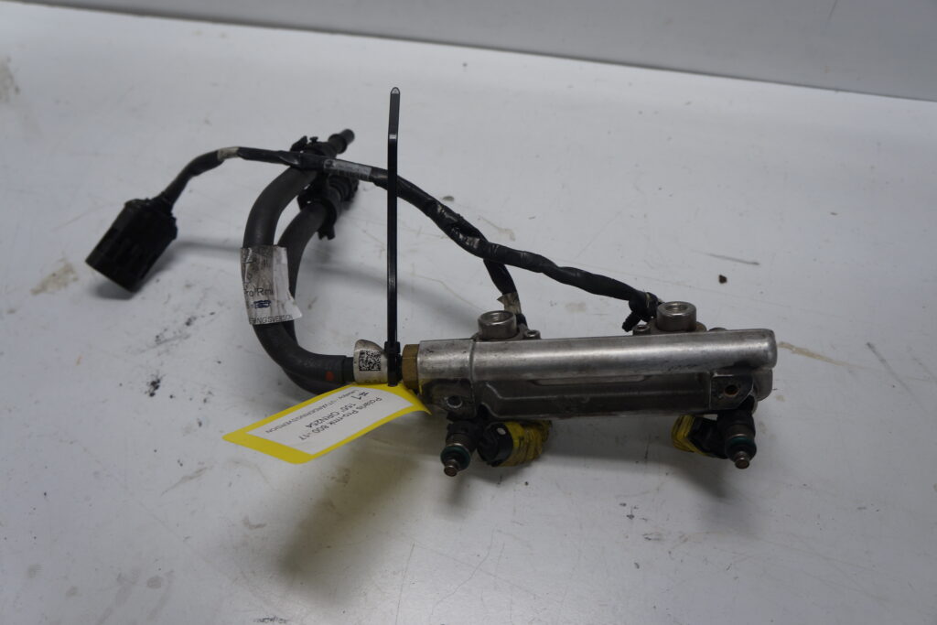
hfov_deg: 59.5
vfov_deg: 41.7
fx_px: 820
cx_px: 468
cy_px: 312
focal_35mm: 32
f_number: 4
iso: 100
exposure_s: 1/100
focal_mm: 21
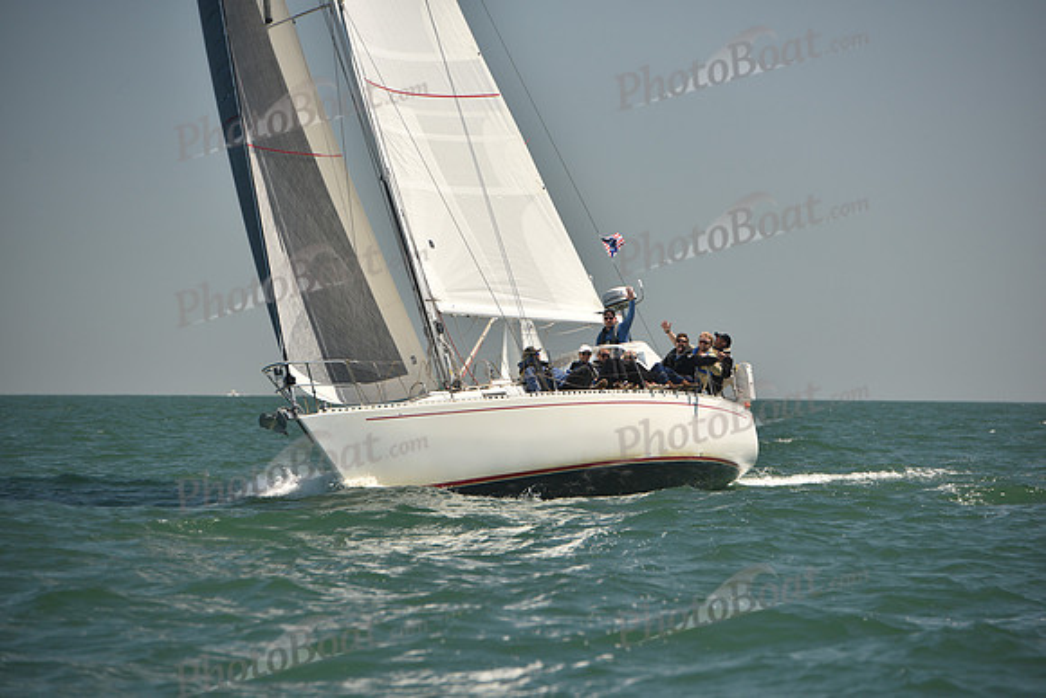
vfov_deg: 6.9
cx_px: 523
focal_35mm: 200
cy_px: 349
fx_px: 5812
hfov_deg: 10.3
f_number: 5.6
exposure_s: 1/800
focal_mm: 200
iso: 250
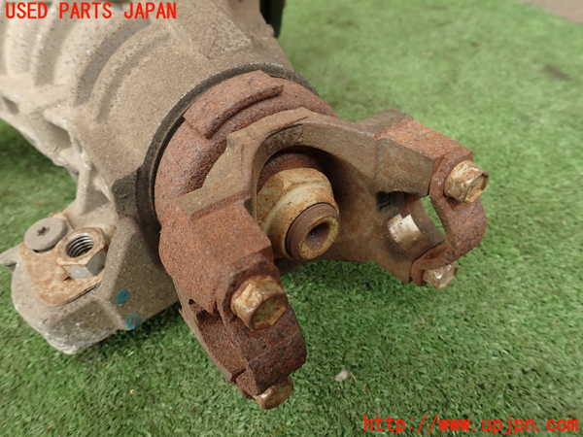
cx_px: 292
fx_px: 421
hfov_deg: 69.4
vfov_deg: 54.9
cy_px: 218
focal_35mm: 25
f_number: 2.8
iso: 100
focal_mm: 4.5
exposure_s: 1/100
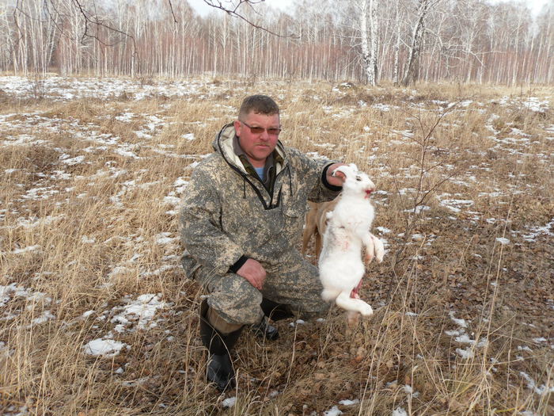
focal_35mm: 35
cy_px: 208
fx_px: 560
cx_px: 277
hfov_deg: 52.6
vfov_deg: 40.7
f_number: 3.5
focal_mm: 6.3
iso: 80
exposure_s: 1/206
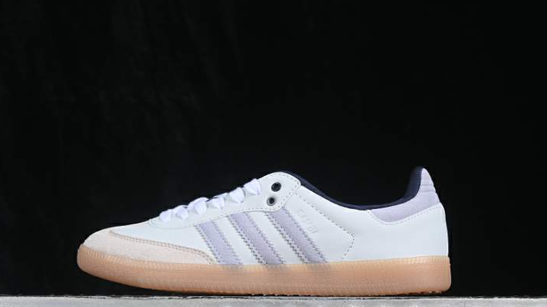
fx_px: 1175
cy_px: 180
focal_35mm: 81
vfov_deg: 14.9
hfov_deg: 26.2
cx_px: 266
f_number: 8
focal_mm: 50
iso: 160
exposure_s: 1/80
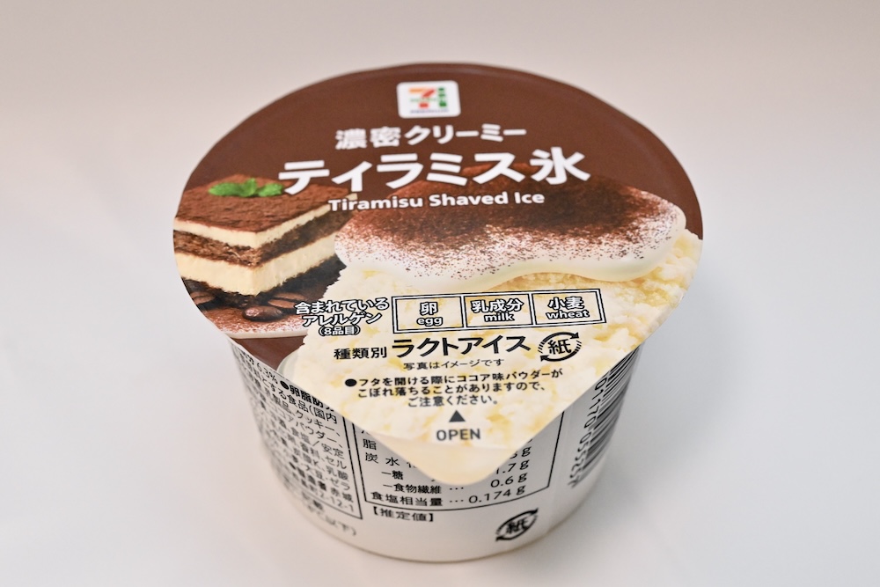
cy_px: 294
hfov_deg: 33.4
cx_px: 440
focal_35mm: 60
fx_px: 1467
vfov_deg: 22.6
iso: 6400
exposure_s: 1/250
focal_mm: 60
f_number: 10
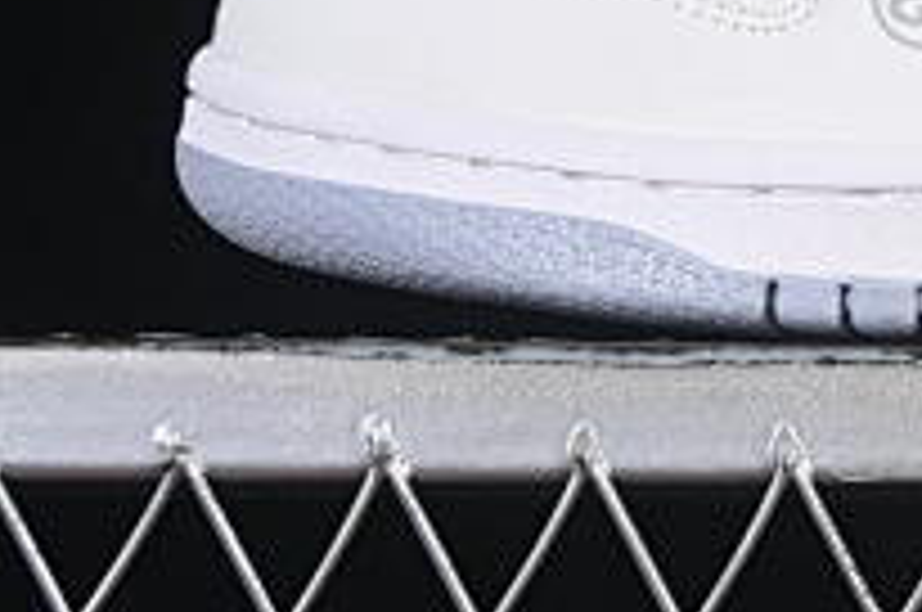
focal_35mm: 293
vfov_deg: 4.6
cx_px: 1430
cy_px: -385
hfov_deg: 6.9
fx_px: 7492
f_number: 8
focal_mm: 50
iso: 160
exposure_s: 1/80
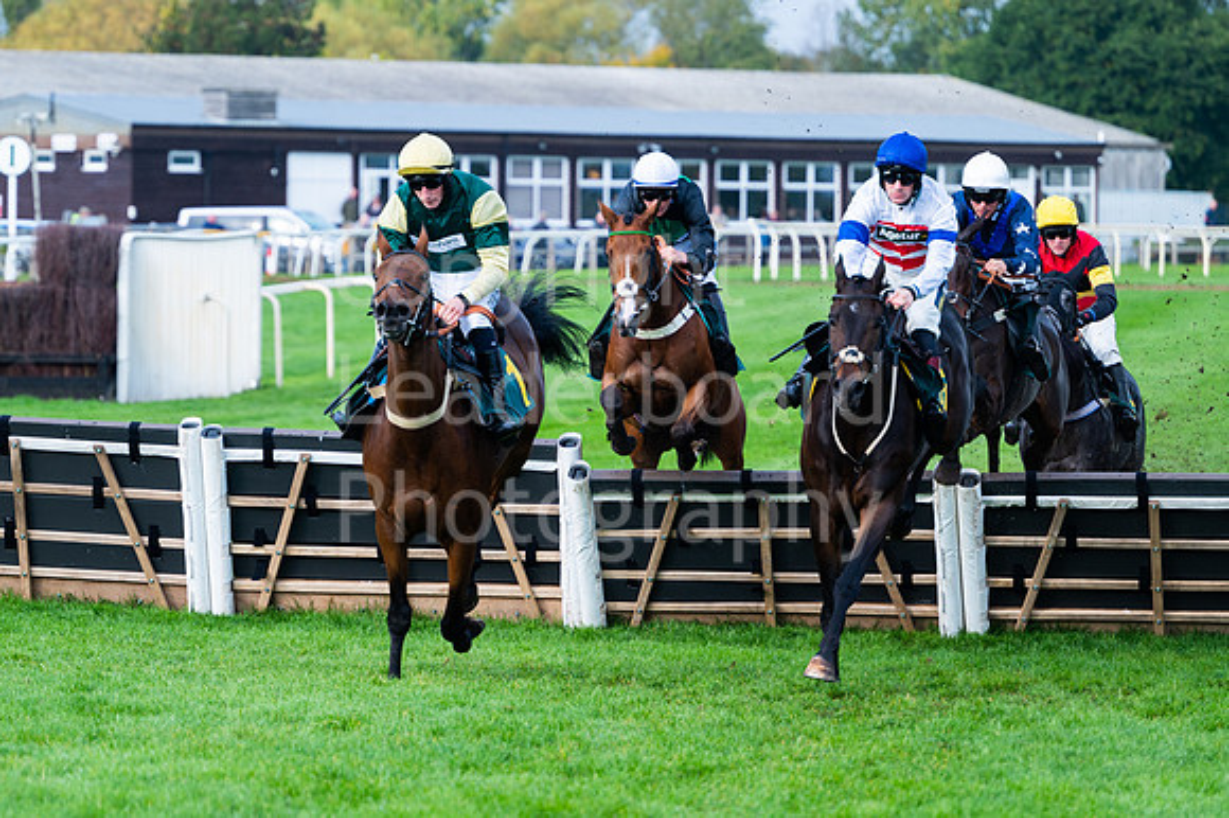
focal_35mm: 189
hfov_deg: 10.9
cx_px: 547
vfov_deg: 7.3
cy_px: 364
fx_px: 6436
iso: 500
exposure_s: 1/1000
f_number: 4
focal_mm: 170
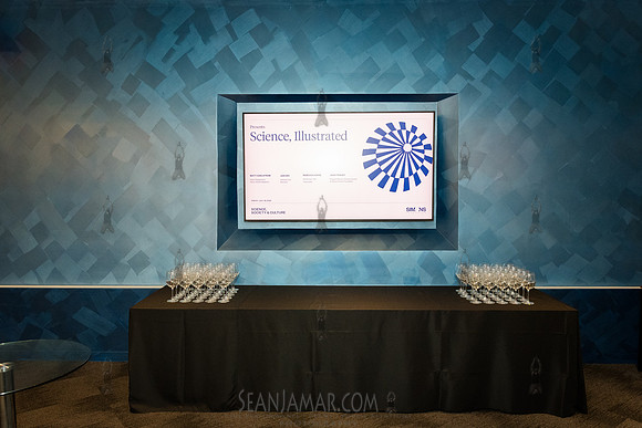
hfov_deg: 67.8
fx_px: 478
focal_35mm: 27
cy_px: 214
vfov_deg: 48.3
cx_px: 321
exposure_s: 1/250
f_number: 4
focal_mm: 24
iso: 4000
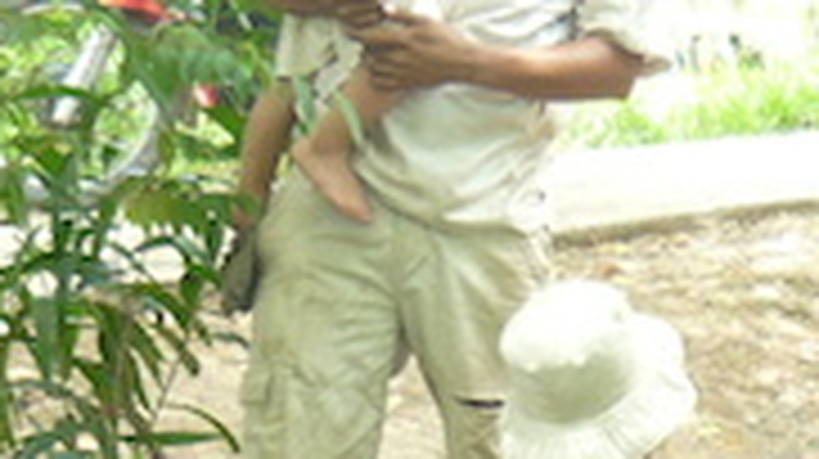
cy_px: 918
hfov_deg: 13.0
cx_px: 1161
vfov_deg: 7.4
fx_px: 3428
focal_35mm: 158
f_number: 2.8
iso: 100
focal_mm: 5.5
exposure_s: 1/50
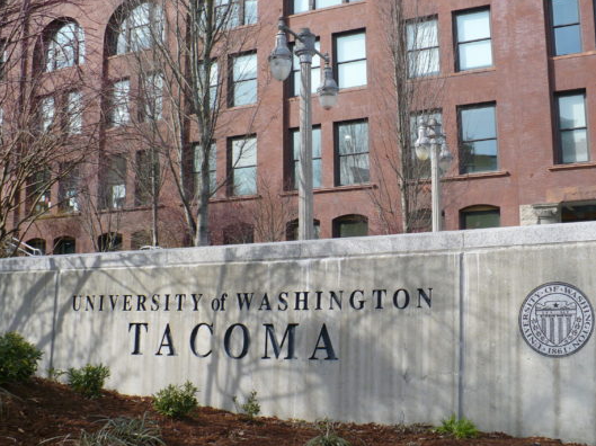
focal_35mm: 42
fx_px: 723
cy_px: 232
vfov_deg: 34.3
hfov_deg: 44.8
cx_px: 320
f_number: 2.8
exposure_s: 1/640
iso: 100
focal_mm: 6.1
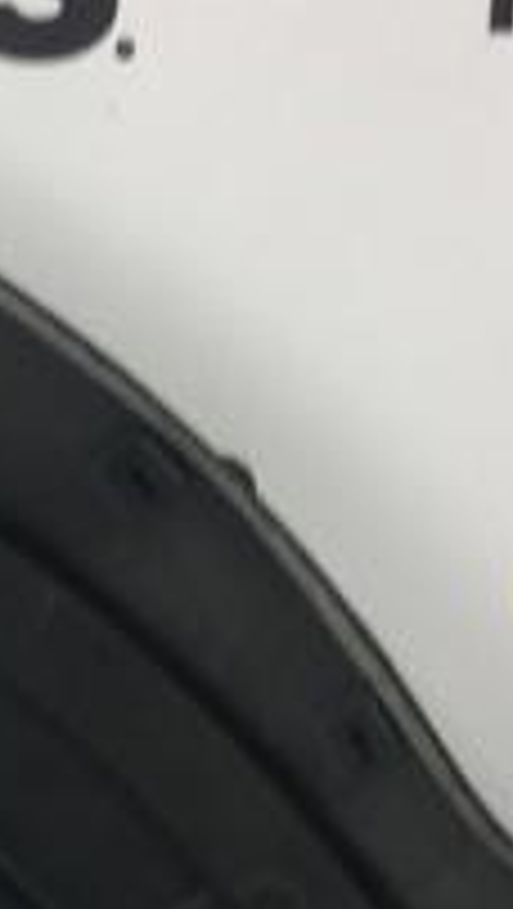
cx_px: -198
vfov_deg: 20.6
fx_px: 2412
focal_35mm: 100
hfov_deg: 11.7
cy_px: 918
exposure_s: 1/50
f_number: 2.2
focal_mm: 4.15
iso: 32
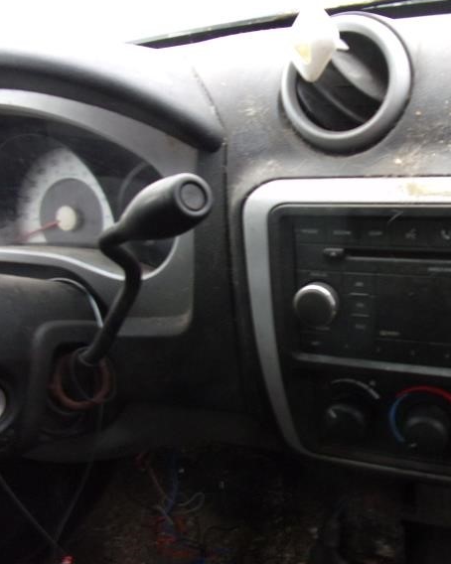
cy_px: 274
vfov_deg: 54.2
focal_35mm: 33
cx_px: 364
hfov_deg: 42.4
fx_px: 551
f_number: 3.3
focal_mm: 4.3
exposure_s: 1/22
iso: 200
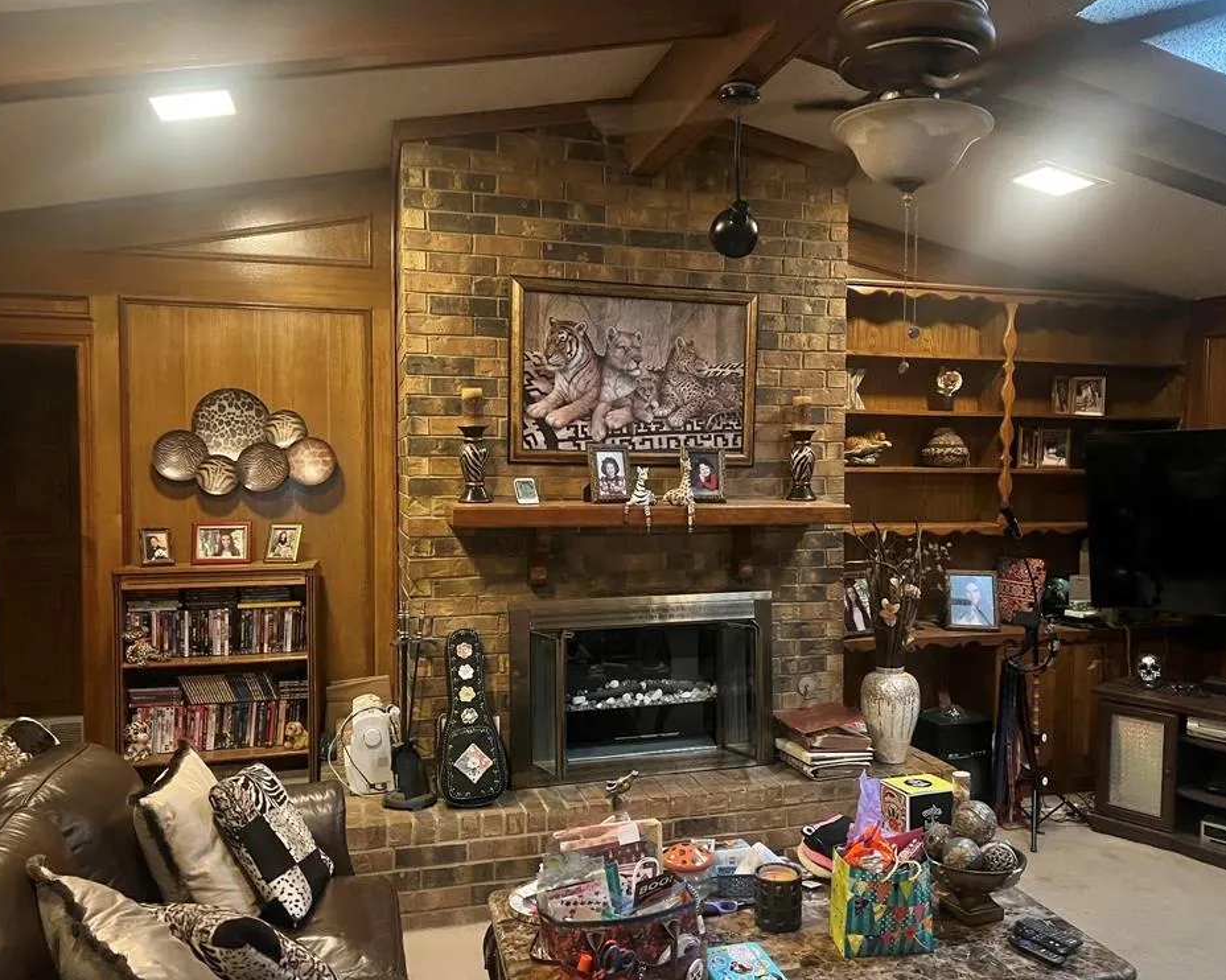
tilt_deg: -3.8
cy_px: 495
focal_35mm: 28
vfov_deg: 51.5
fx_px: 1016
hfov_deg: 62.1
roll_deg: +0.4
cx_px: 665
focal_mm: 5.7
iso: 640
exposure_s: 1/30
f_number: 1.5
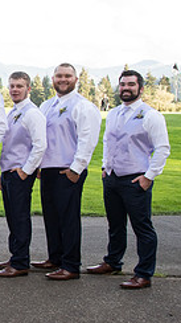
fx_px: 692
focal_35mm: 81
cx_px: -142
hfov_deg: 13.4
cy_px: 132
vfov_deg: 26.2
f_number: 8
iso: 800
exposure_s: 1/250
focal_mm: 31
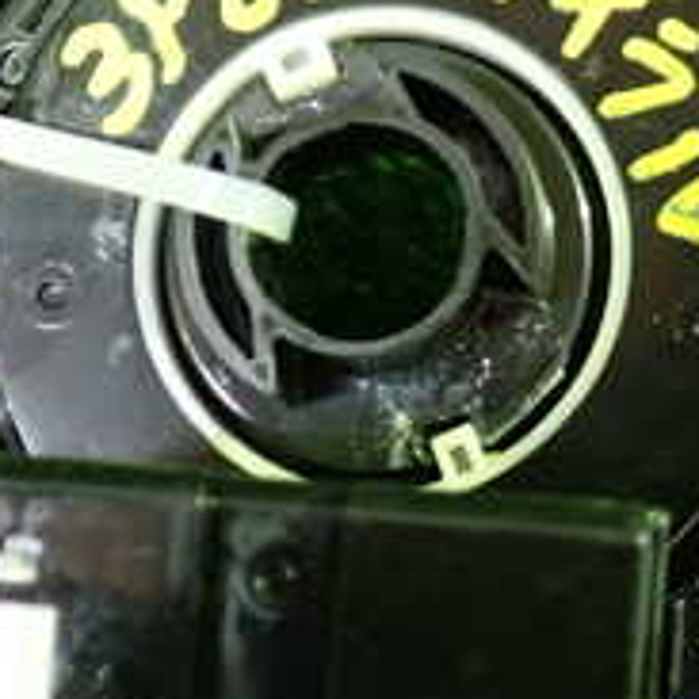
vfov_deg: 19.9
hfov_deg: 19.9
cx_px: 302
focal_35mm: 87
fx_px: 1988
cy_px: 393
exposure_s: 1/15
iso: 800
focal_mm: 5.4
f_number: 2.3
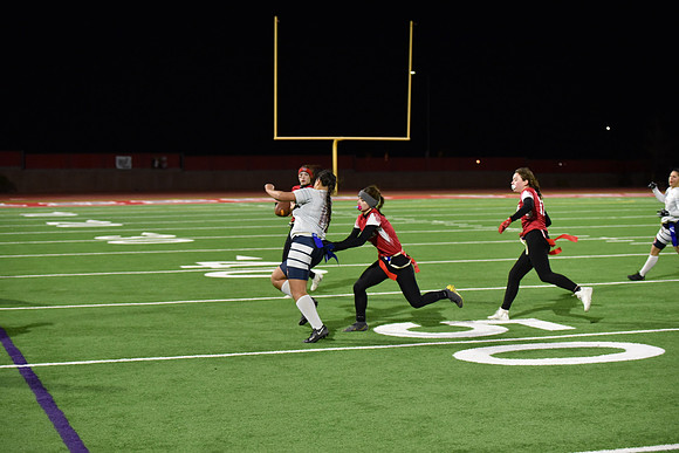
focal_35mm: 70
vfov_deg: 19.5
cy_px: 226
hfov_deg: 28.8
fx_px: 1321
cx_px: 340
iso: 4500
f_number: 2.8
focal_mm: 70
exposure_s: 1/640
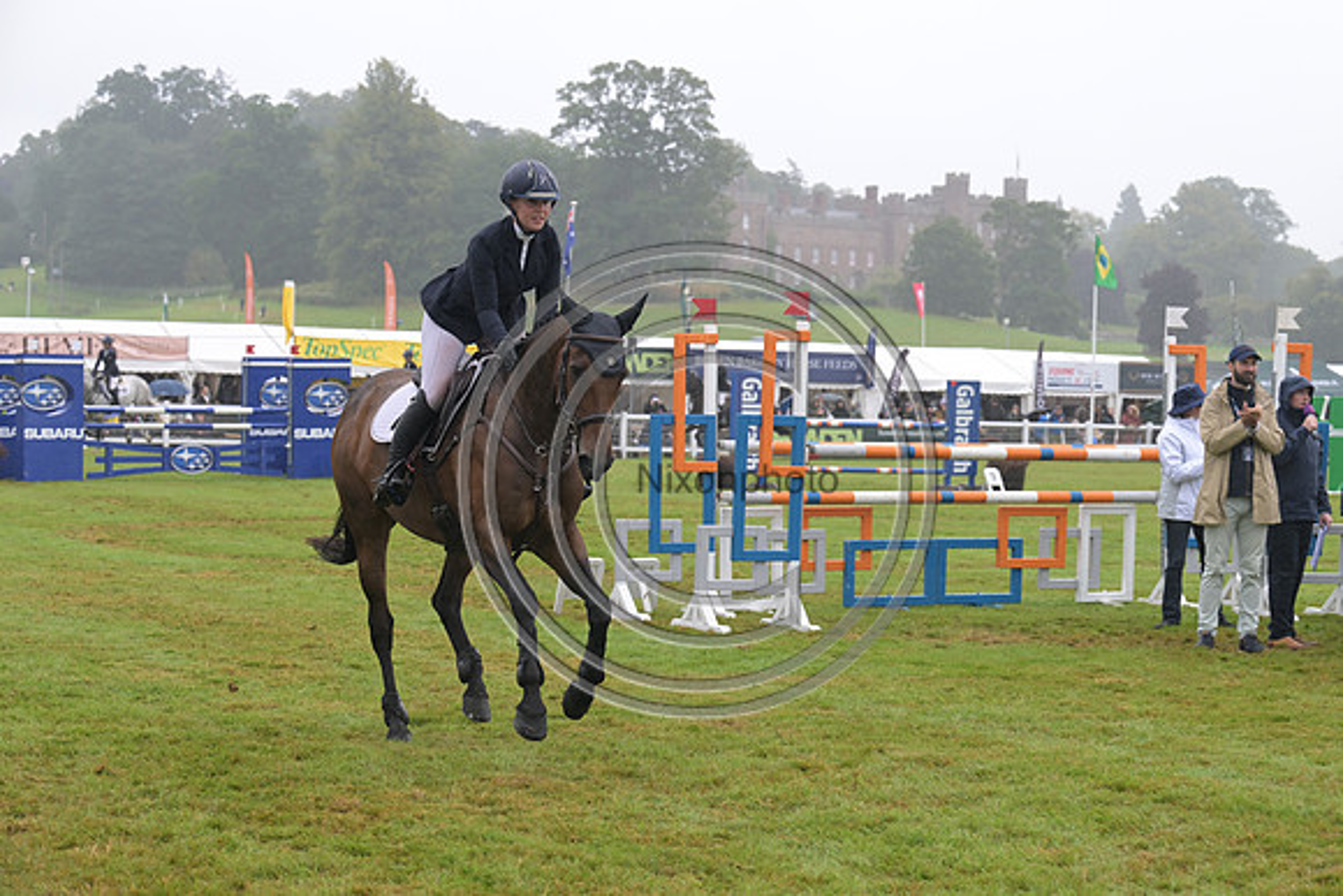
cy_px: 448
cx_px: 672
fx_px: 3284
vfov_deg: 15.5
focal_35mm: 88
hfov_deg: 23.1
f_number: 5.6
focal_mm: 88
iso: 900
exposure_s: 1/800
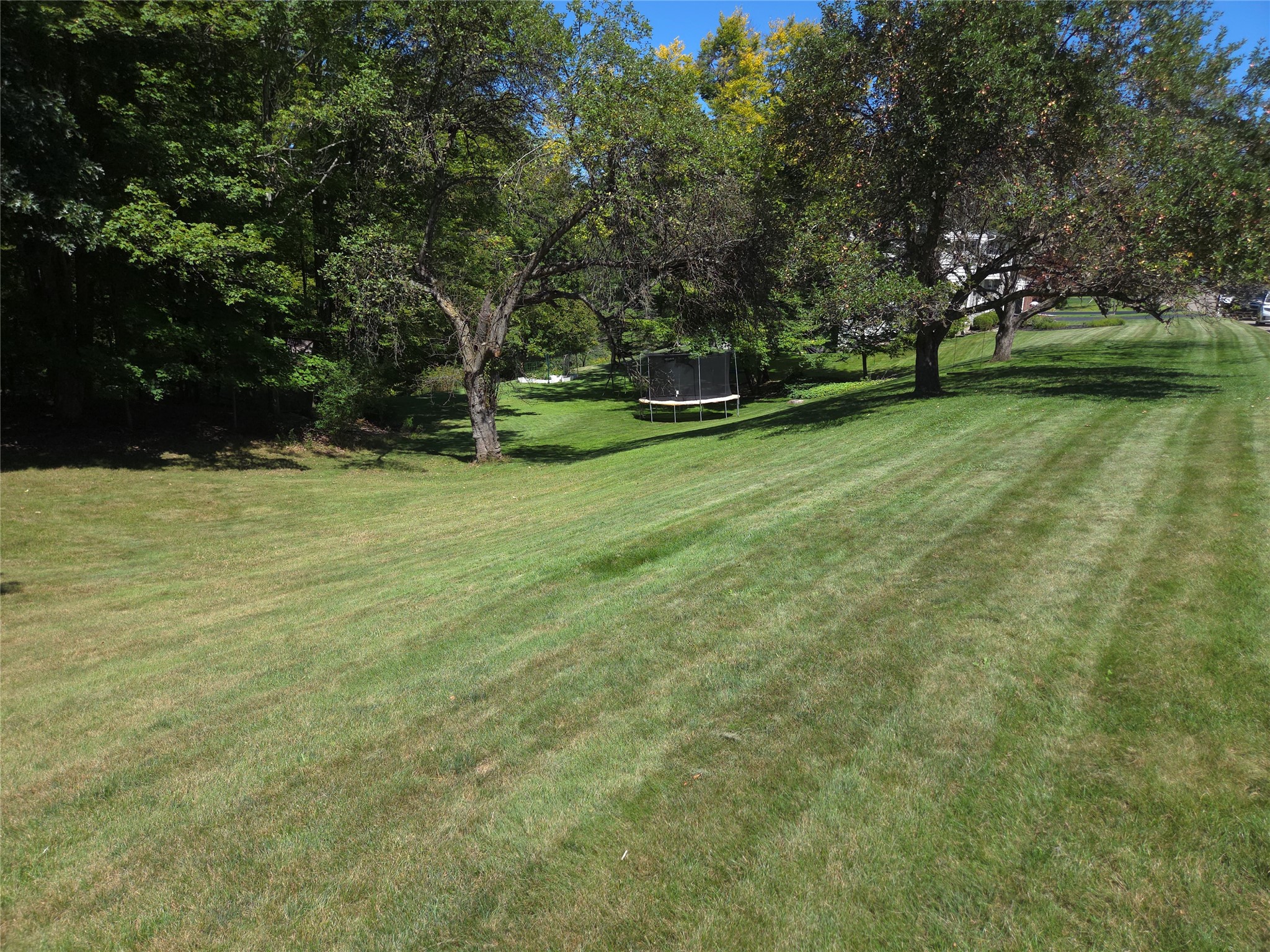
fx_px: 844
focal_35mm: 23
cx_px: 635
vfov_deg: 58.9
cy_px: 476
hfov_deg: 73.9
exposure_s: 1/1356
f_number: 1.8
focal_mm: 5.4
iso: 50
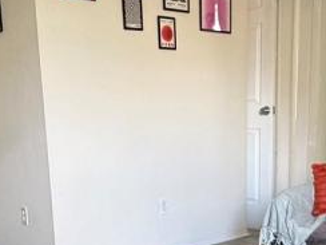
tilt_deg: -12.8
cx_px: 176
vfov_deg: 25.5
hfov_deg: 34.9
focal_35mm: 55
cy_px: 232
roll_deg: +1.7
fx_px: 518
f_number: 2.2
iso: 400
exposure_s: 1/60
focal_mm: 2.22
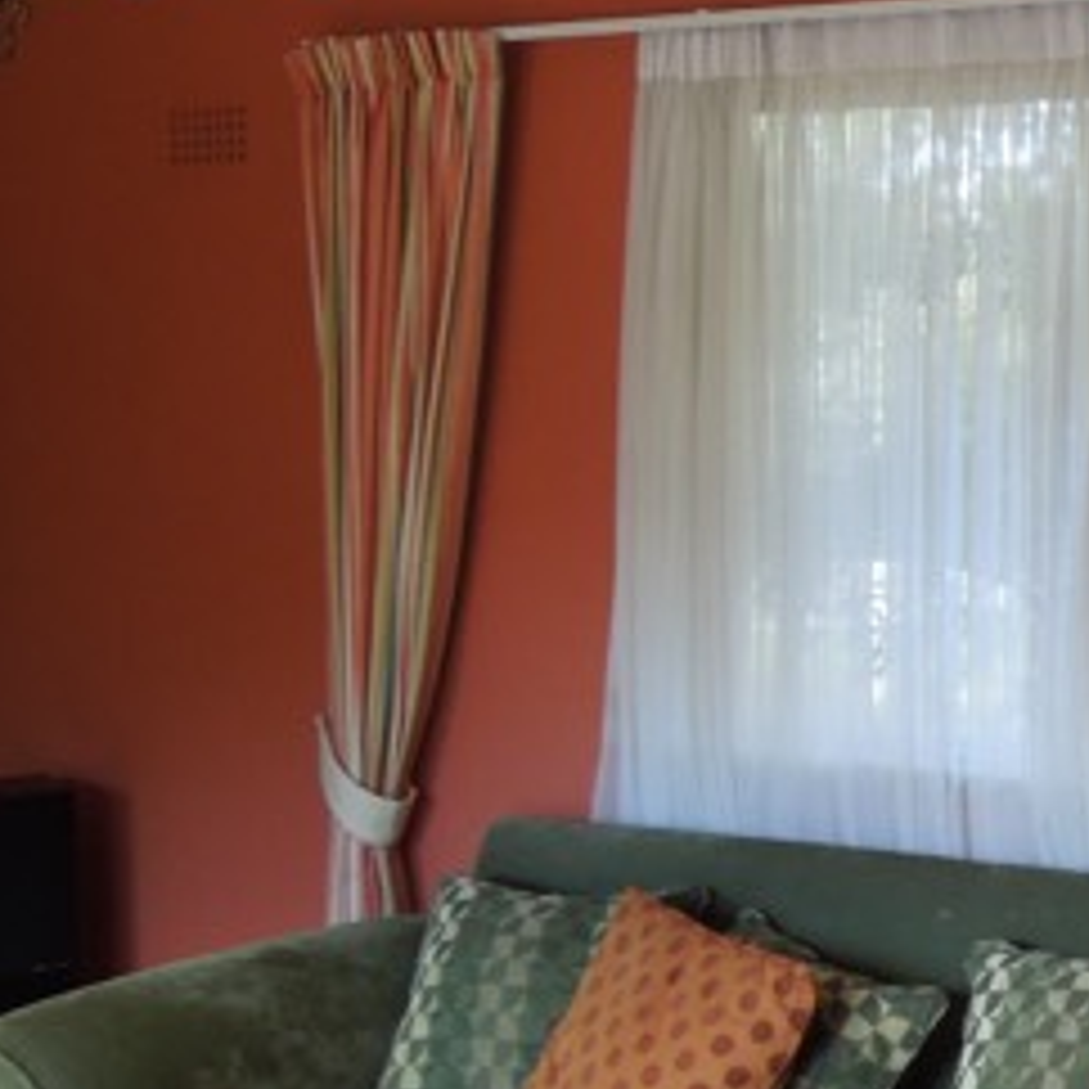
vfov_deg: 26.9
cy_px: 556
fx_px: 2278
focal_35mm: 64
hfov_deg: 24.5
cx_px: 1282
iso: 200
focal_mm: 4.5
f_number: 3.3
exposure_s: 1/30
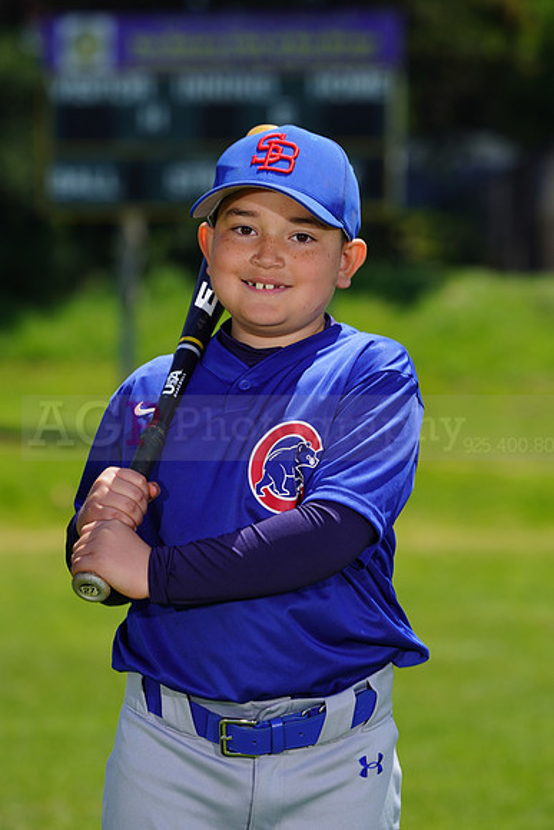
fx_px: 5629
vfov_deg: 8.4
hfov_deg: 5.6
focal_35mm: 244
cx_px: 277
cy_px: 415
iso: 100
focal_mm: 244
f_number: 8
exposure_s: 1/250
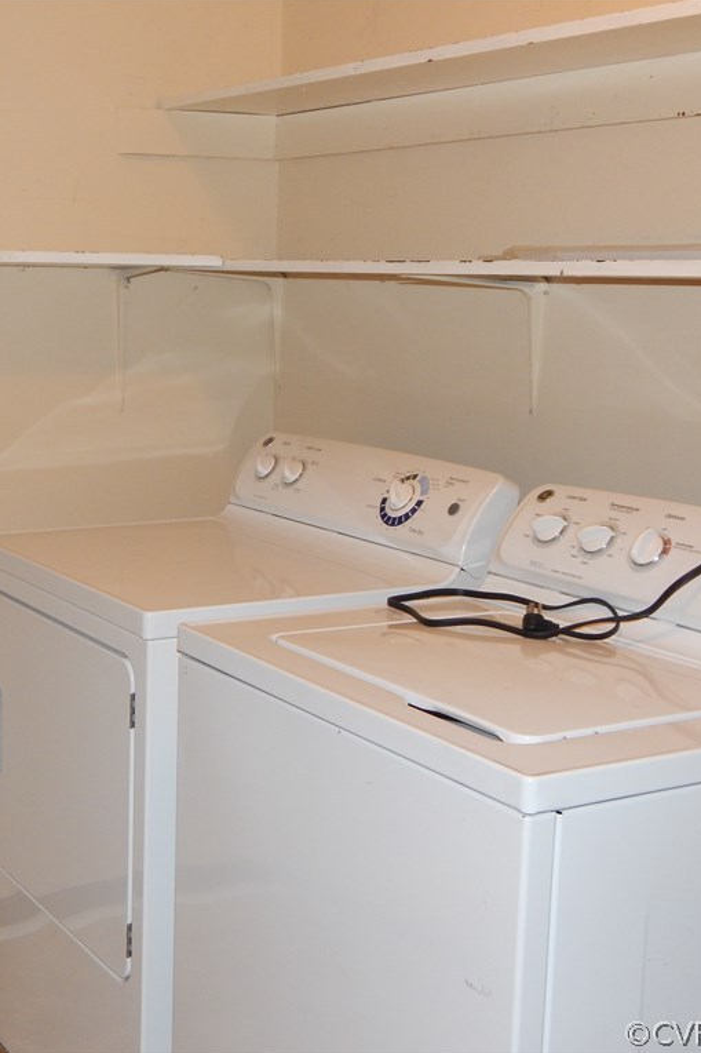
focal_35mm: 53
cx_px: 77
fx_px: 1549
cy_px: 526
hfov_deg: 24.8
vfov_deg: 37.5
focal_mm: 6.8
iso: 200
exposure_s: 1/30
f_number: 3.4
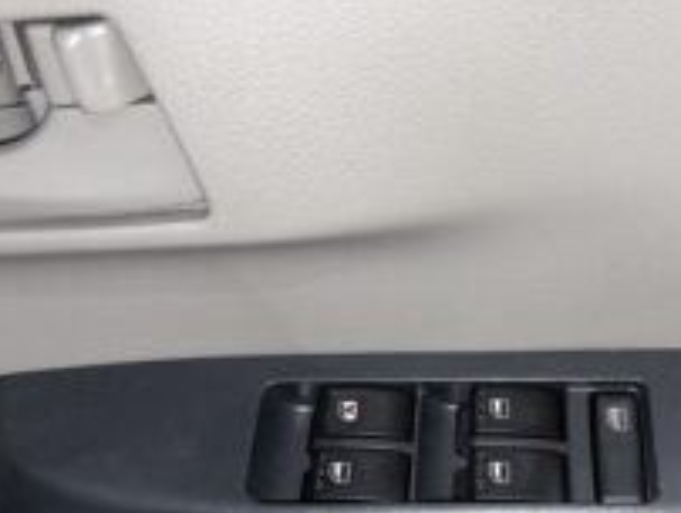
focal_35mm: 45
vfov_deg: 31.7
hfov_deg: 41.3
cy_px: 376
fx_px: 886
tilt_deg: -45.7
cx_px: 472
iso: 50
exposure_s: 1/28
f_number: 1.6
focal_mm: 5.96
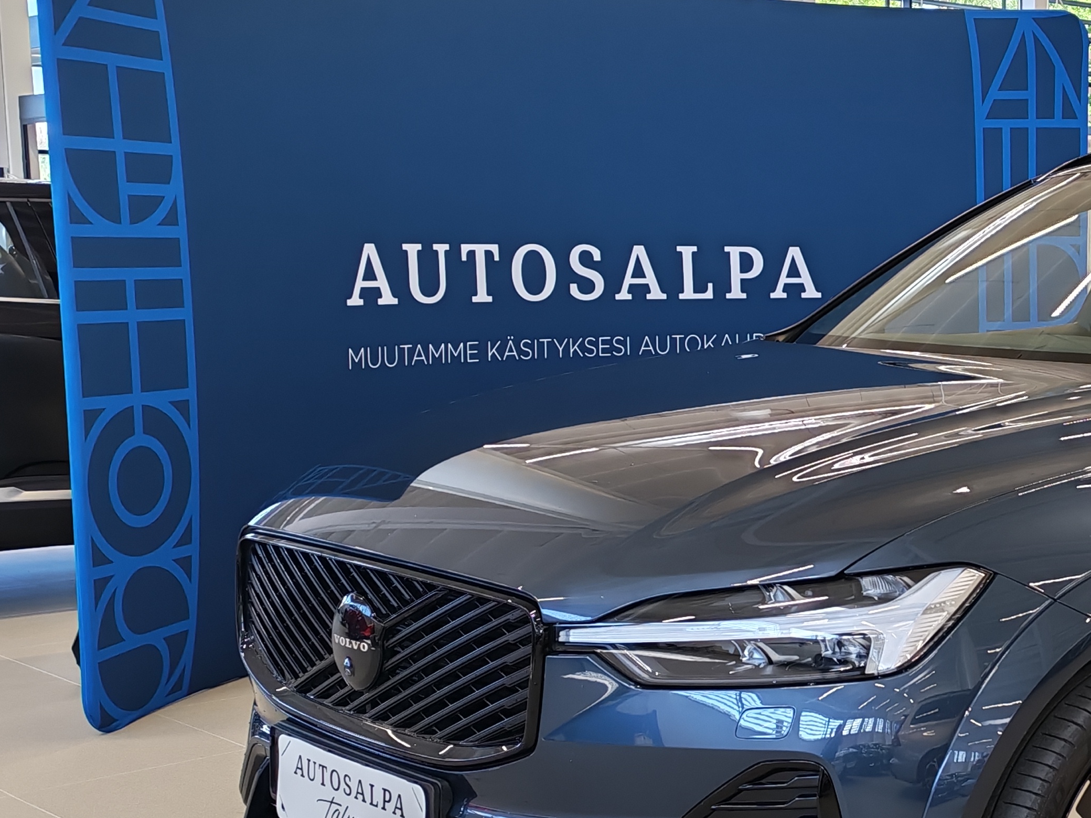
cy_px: 535
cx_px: 1043
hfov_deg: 28.3
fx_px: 2049
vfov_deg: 22.5
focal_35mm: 65
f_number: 1.9
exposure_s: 1/100
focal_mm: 6.12
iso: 165
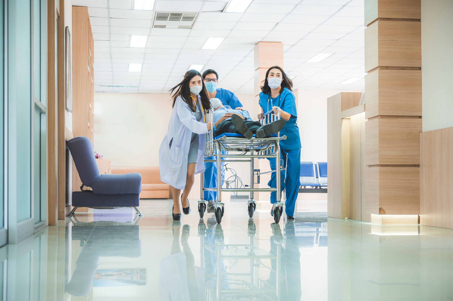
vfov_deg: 22.6
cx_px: 226
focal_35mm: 60
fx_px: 754
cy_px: 150
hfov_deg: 33.4
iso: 500
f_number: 2.8
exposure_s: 1/200
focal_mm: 60
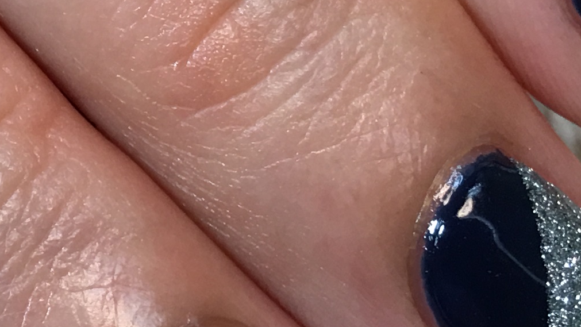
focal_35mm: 126
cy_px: -174
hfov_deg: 16.2
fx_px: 1941
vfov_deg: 9.3
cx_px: -145
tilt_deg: -57.0
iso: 32
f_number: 2.2
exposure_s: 1/30
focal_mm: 4.15
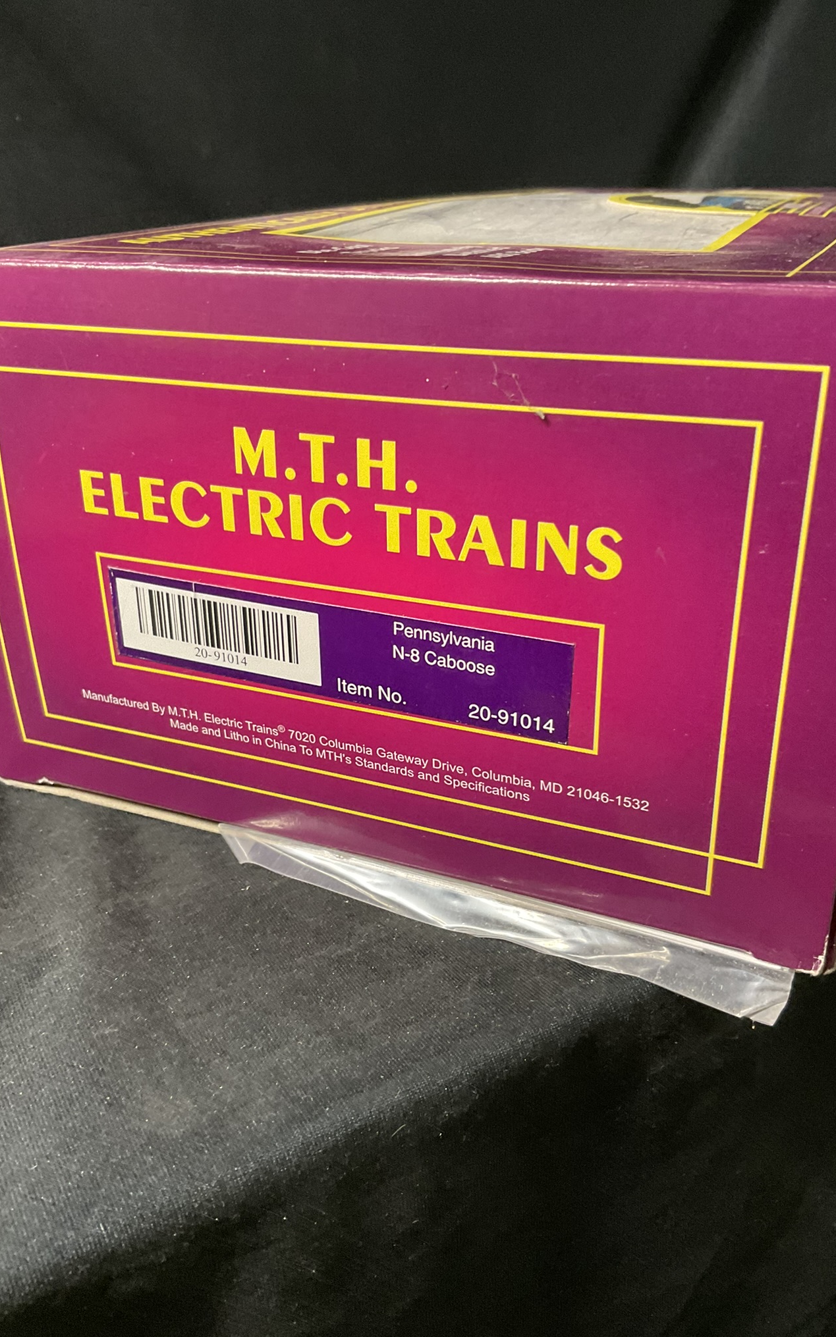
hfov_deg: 40.6
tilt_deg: -24.1
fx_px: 1130
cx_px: 408
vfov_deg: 61.2
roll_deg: +2.3
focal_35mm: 31
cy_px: 669
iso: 200
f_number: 1.8
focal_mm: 3
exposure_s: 1/60
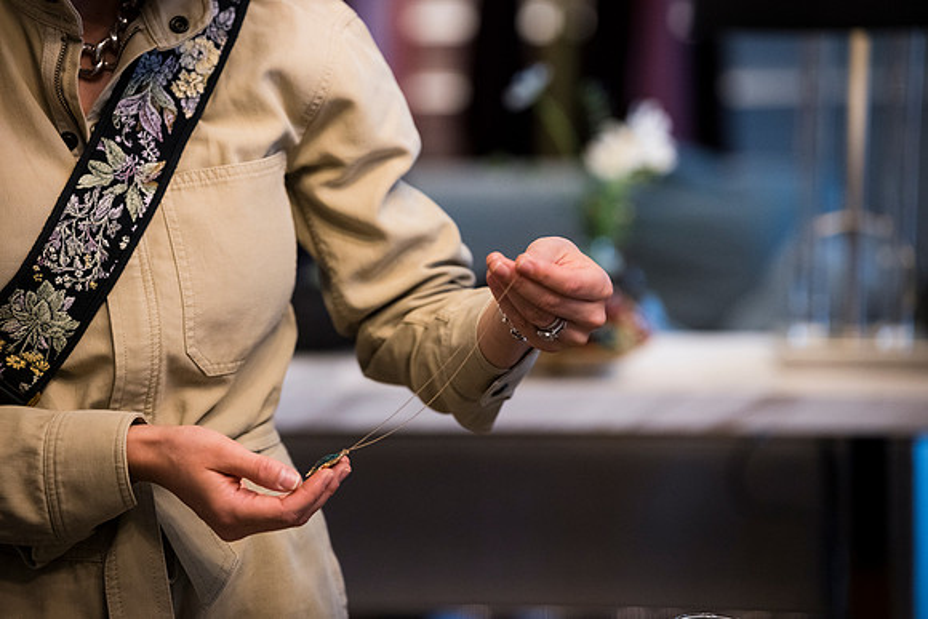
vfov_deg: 10.7
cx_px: 464
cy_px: 310
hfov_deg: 16.0
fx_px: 3300
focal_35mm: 128
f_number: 3.2
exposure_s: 1/160
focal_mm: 128
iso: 2500
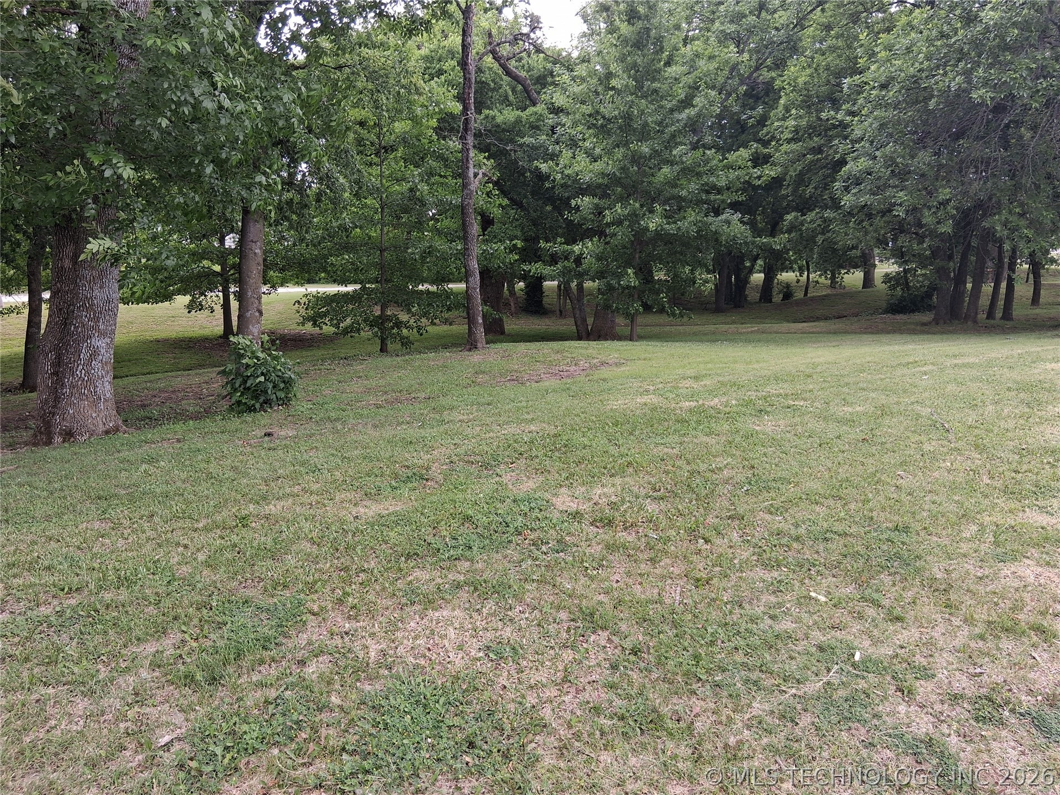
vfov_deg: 53.1
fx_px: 796
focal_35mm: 26
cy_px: 398
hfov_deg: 67.3
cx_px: 530
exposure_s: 1/120
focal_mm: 3.98
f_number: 1.8
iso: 50
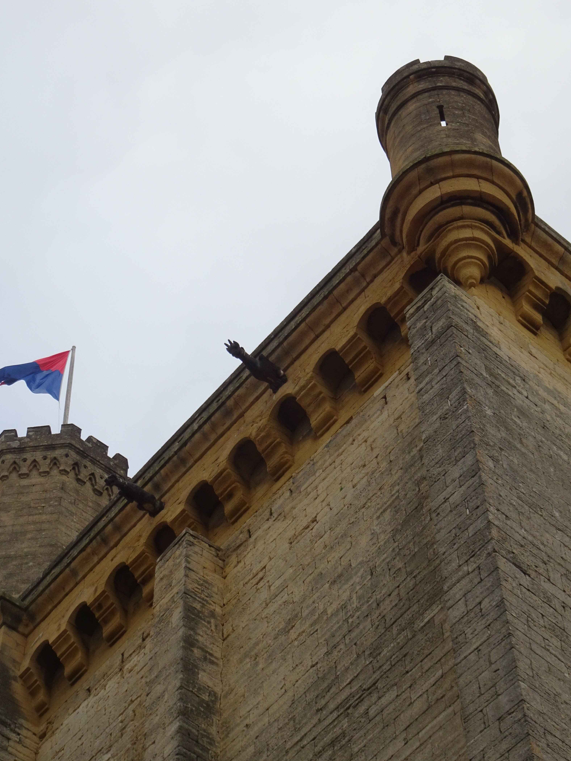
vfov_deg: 21.1
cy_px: 360
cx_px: 240
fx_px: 2045
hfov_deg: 15.9
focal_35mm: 93
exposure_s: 1/320
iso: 80
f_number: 5
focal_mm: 13.69
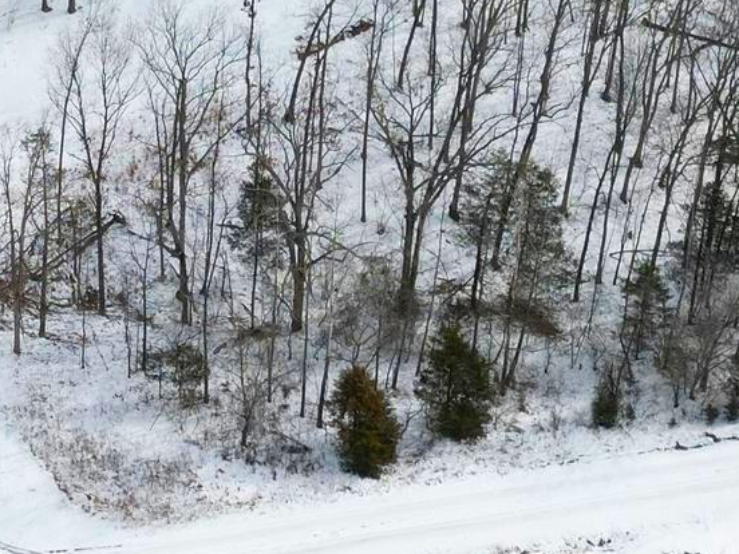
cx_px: 198
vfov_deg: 15.0
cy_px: -349
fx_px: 1900
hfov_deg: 21.8
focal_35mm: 89
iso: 150
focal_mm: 6.72
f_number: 1.7
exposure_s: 1/4000
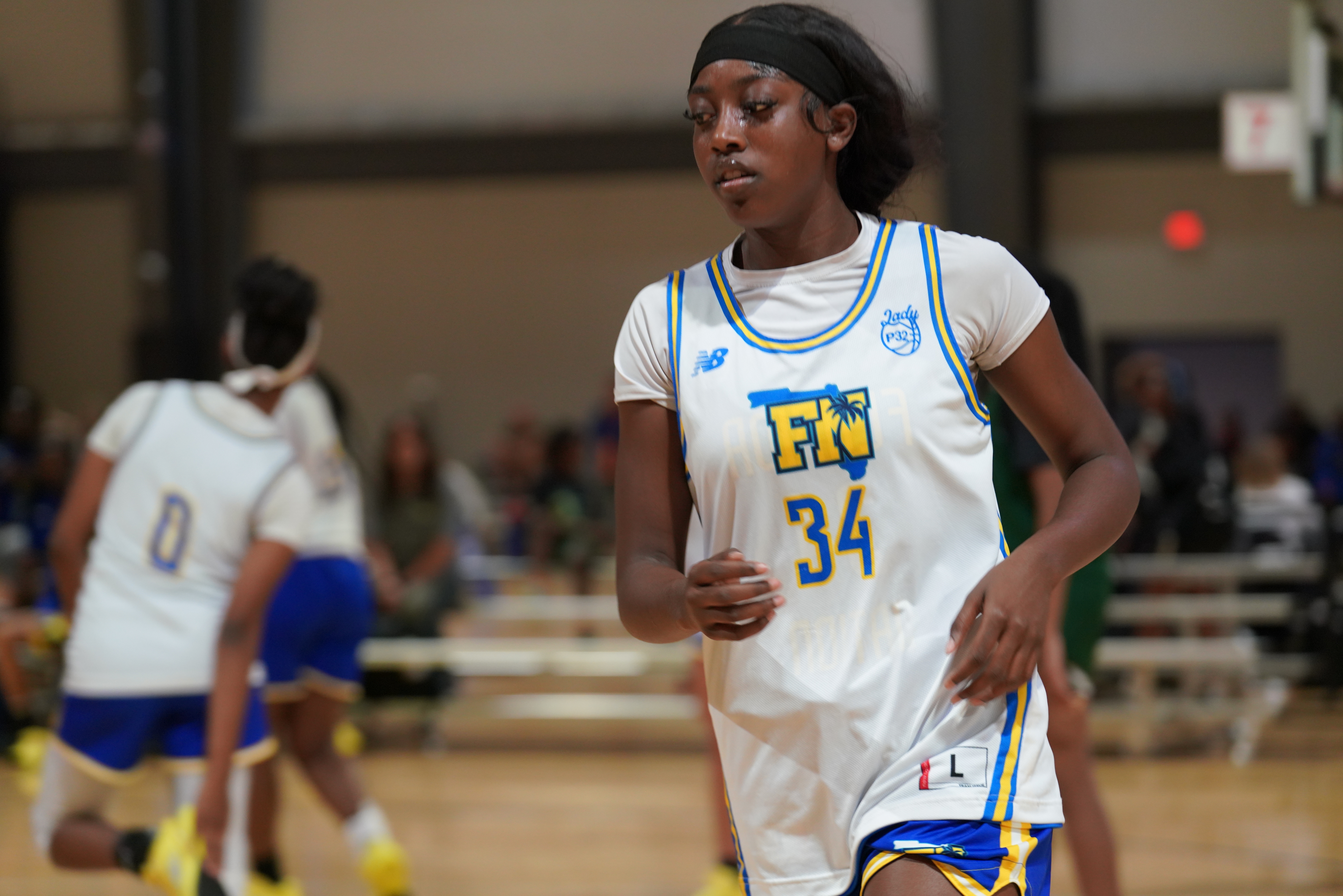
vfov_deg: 10.1
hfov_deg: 15.1
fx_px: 5074
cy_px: 448
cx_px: 672
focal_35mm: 136
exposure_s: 1/160
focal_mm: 136
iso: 2000
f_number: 4
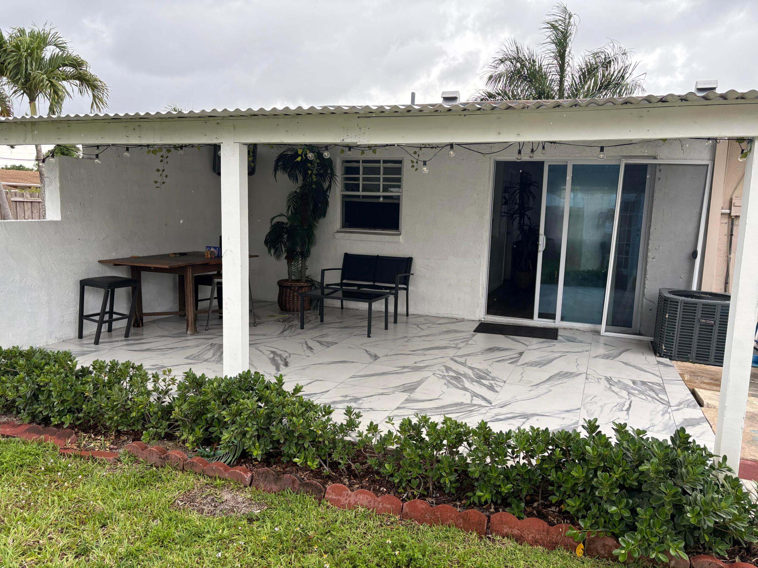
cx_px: 379
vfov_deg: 53.1
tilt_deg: -8.1
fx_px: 569
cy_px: 284
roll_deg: -1.1
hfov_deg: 67.3
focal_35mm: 26
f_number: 1.6
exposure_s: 1/519
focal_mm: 5.96
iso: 64
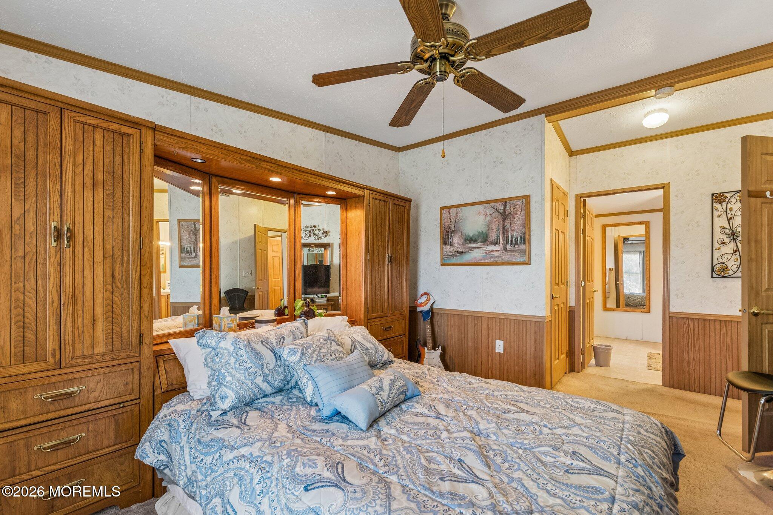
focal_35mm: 15
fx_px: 322
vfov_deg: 77.3
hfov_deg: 100.4
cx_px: 386
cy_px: 258
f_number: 7.1
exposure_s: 1/15
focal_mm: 15
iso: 1250
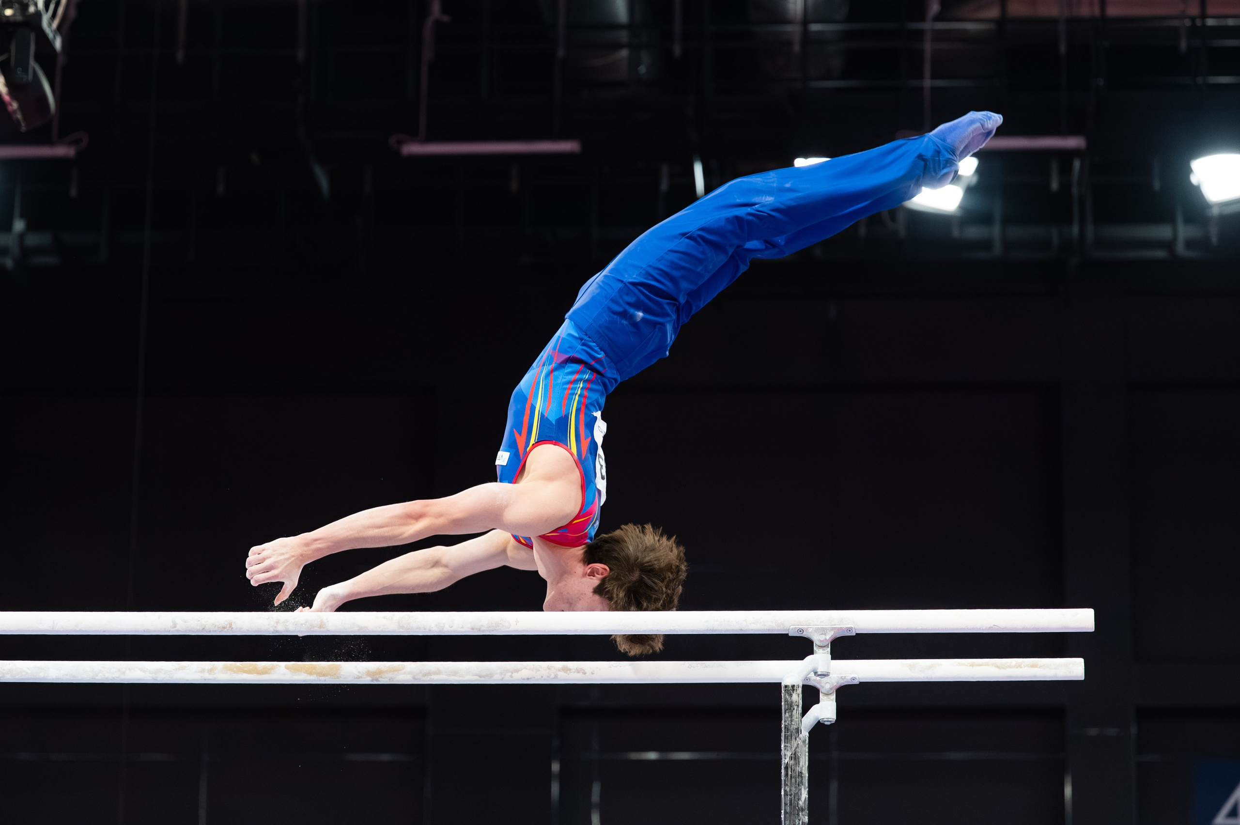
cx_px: 577
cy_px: 377
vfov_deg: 11.9
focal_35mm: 115
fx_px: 3966
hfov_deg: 17.8
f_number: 2.8
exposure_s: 1/1600
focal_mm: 72
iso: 3200
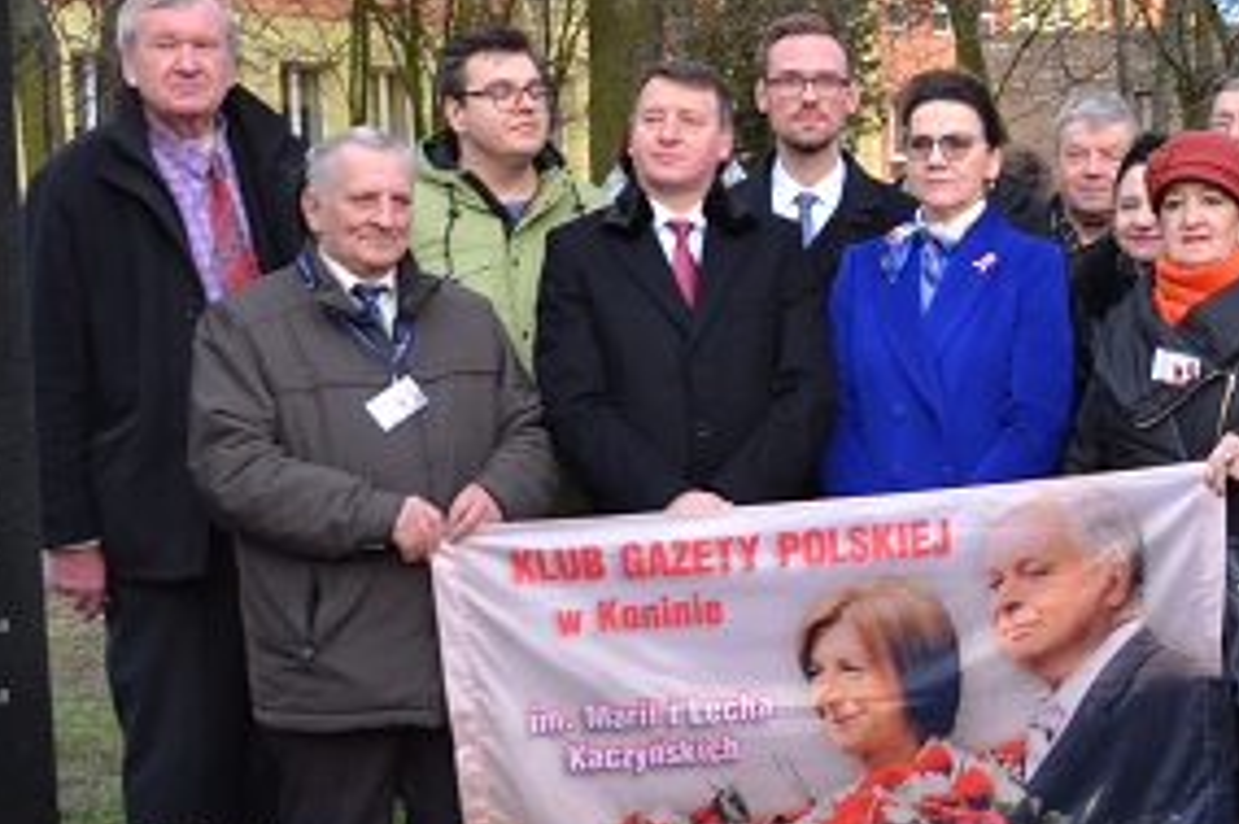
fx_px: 2614
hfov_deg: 25.4
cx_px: 1222
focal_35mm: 76
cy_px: 508
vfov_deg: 17.9
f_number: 3.5
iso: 400
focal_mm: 18
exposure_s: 1/50
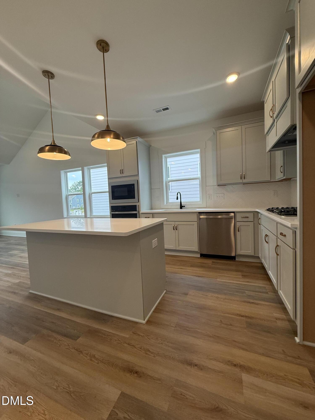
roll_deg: +2.3
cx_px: 158
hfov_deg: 85.7
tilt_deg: -1.8
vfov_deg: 102.1
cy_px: 210
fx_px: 170
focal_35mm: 14
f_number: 2.2
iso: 125
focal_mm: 2.22
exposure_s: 1/120
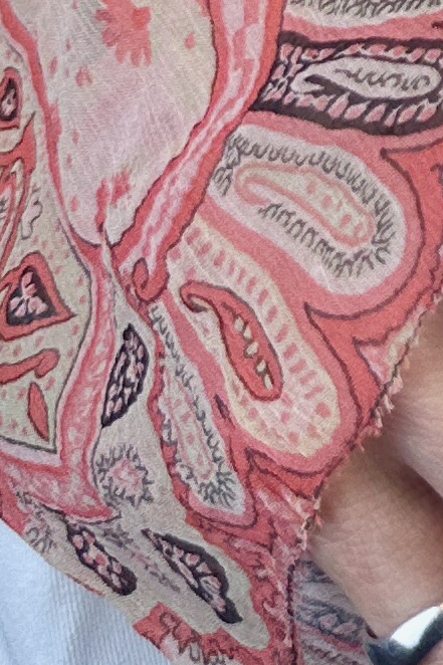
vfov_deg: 11.9
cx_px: 1200
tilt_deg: -4.9
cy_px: -719
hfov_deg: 8.1
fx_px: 2807
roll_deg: -0.9
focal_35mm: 152
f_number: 1.78
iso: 80
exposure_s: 1/521
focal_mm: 6.86
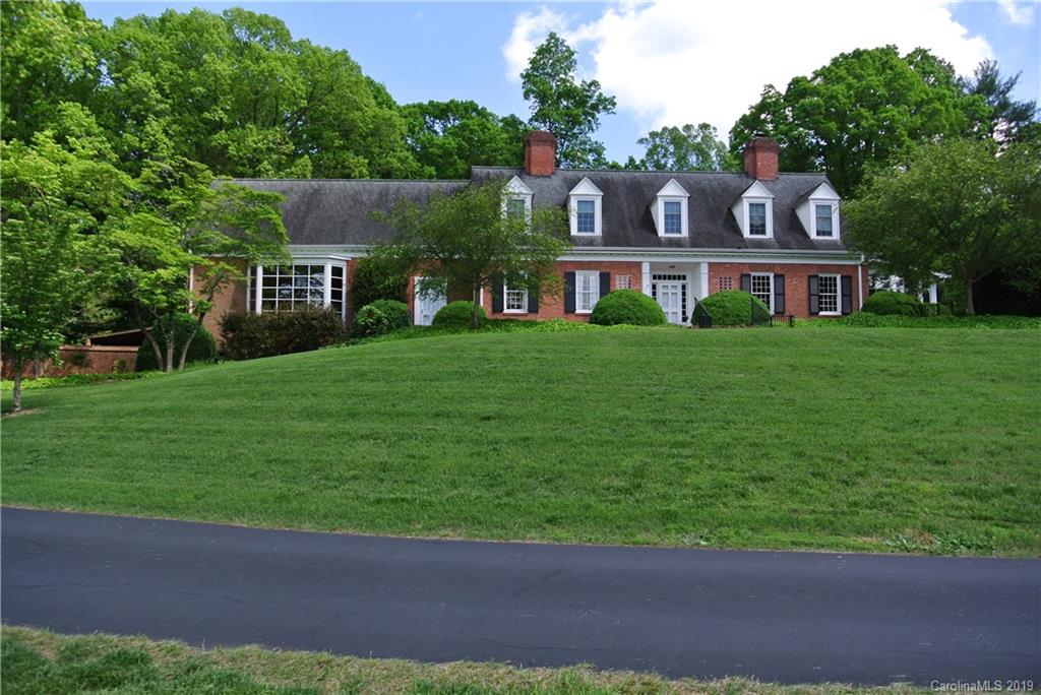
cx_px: 520
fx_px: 781
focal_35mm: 27
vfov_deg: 48.0
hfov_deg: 67.4
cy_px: 348
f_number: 4
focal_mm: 10
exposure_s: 1/320
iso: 100
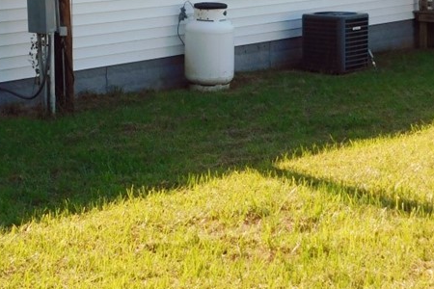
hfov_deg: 28.3
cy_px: -7
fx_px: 856
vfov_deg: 18.6
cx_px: 155
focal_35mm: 71
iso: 125
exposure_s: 1/640
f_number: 3.2
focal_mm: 5.3
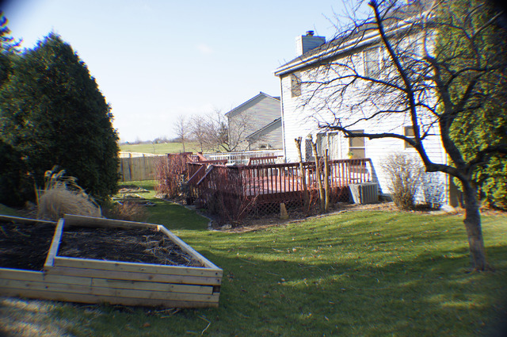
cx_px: 254
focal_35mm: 36
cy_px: 168
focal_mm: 24
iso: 200
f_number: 5.6
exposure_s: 1/320
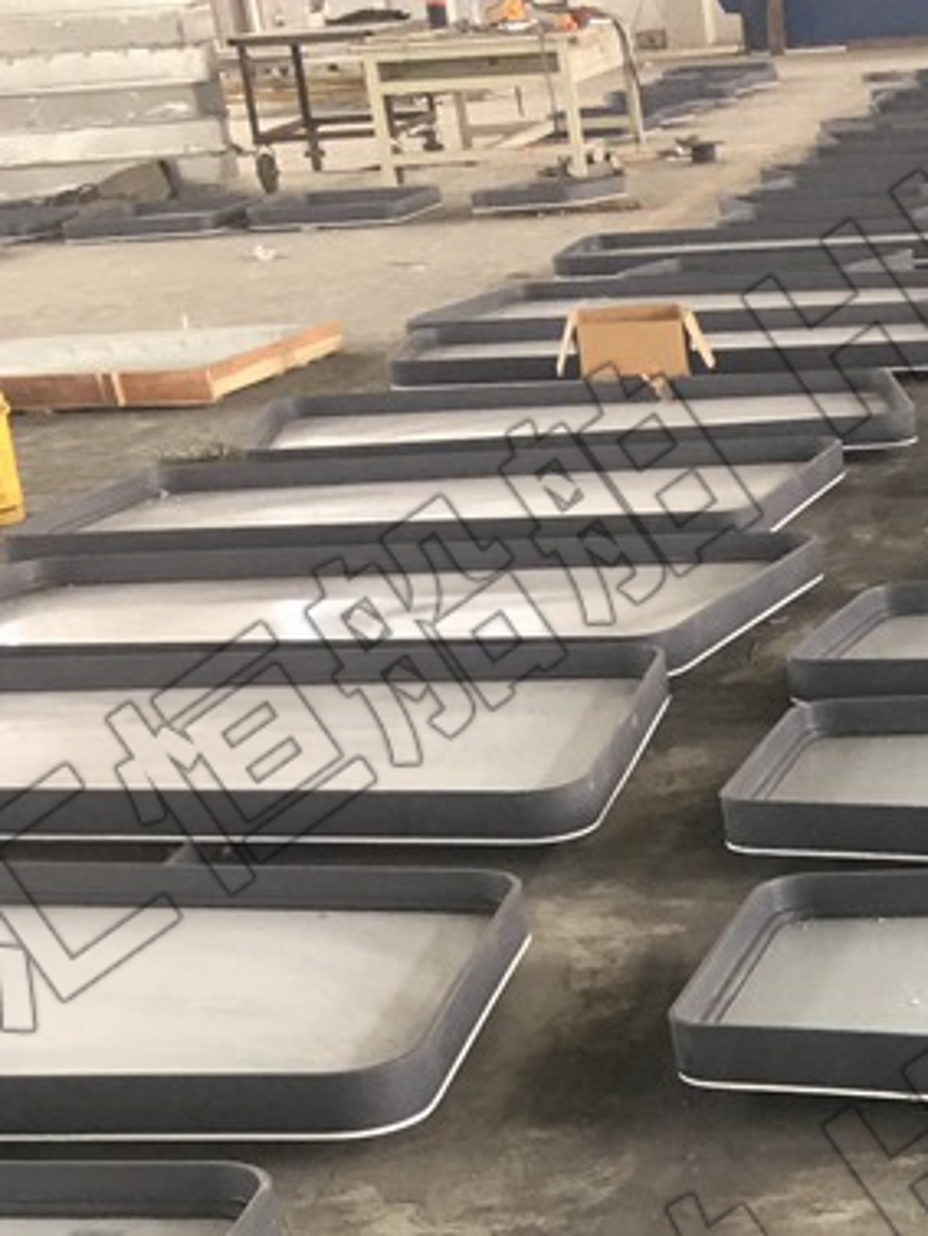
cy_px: 1579
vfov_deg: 21.7
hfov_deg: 17.0
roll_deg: +3.8
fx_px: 2929
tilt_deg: -29.2
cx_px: 1180
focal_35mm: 82
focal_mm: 4.15
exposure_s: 1/33
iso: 32
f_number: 2.2
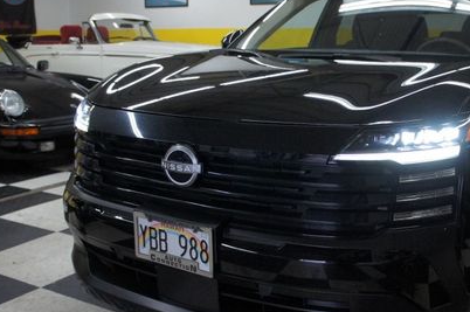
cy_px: 159
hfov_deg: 44.7
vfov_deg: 31.1
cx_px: 322
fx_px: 561
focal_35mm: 43
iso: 1600
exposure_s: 1/200
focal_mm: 18
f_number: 3.5
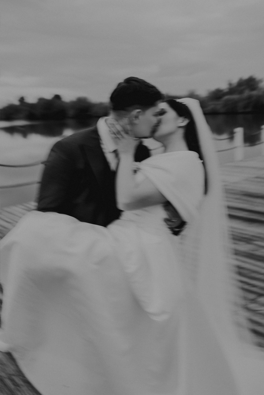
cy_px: 198
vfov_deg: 54.4
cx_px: 132
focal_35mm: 35
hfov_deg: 37.9
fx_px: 385
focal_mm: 35
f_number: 3.5
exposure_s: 1/30
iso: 125
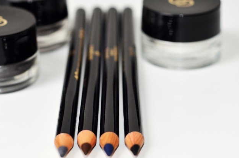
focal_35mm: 119
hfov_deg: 17.2
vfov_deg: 11.5
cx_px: 100
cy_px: 92
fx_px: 788
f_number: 4
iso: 400
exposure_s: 1/200
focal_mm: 50
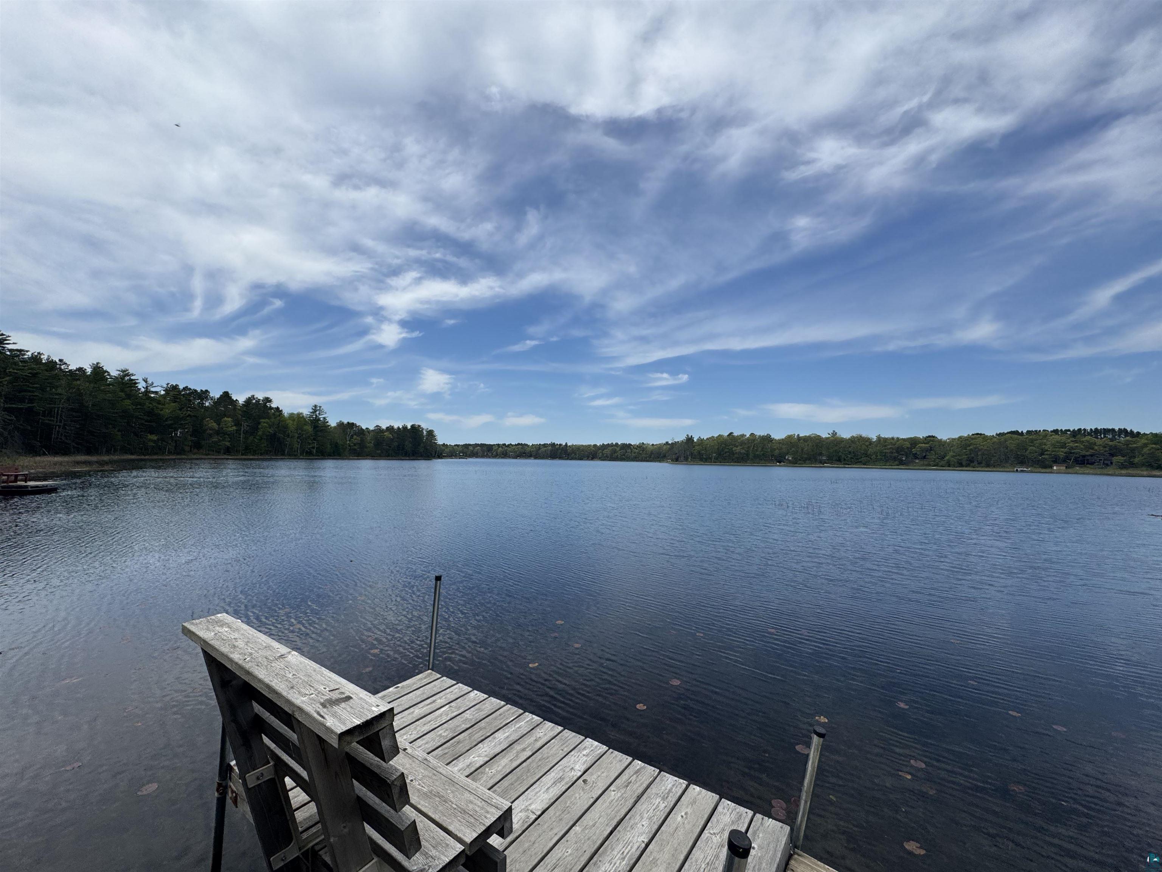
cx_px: 581
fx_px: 470
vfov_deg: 85.7
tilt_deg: +2.3
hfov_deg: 102.1
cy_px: 436
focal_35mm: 14
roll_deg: -1.3
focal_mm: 2.22
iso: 50
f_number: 2.2
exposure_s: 1/2770
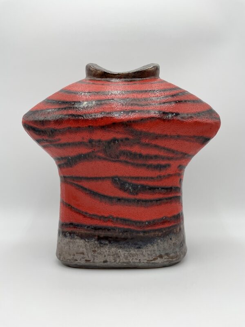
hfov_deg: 48.2
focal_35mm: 29
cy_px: 164
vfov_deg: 61.7
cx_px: 122
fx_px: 274
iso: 16
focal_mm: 3
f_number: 1.8
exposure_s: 1/225
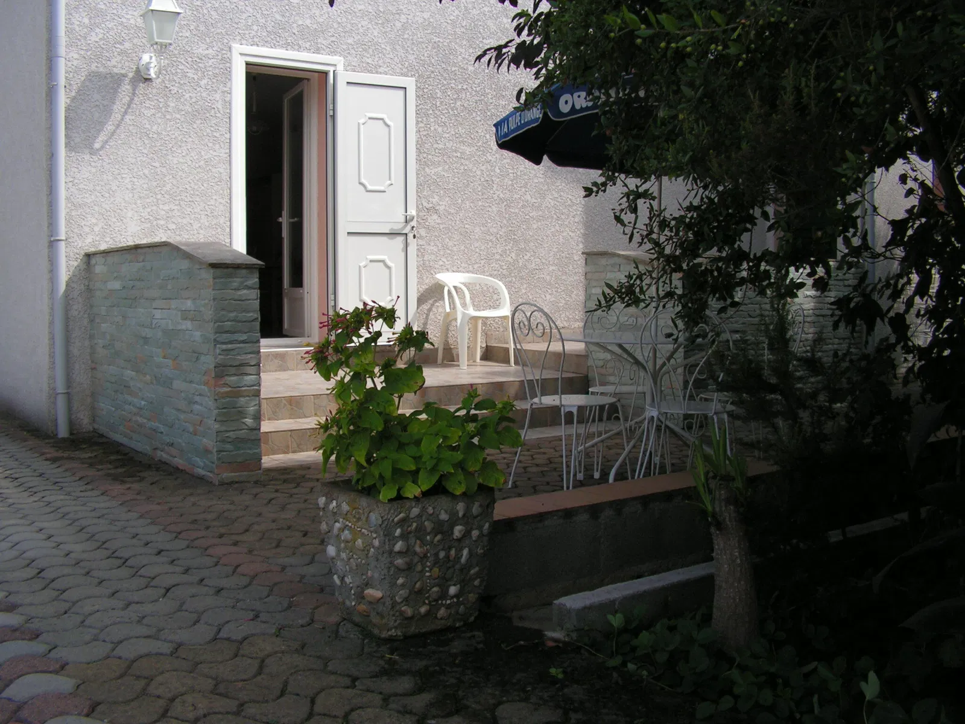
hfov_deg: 51.4
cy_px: 362
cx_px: 482
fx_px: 1004
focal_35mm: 36
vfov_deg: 39.7
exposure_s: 1/640
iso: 64
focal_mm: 6
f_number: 3.2
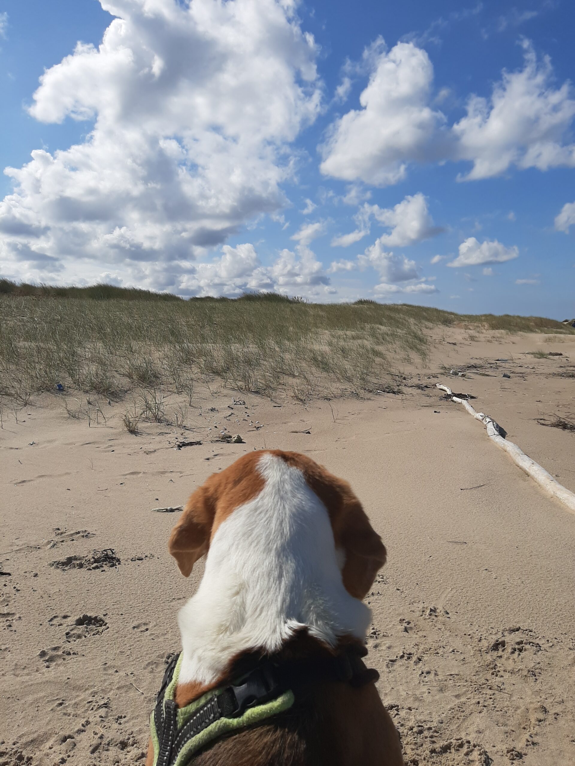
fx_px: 576
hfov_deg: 53.1
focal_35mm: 26
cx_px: 288
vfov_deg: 67.3
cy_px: 383
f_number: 1.7
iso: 40
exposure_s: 1/7299
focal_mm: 3.93
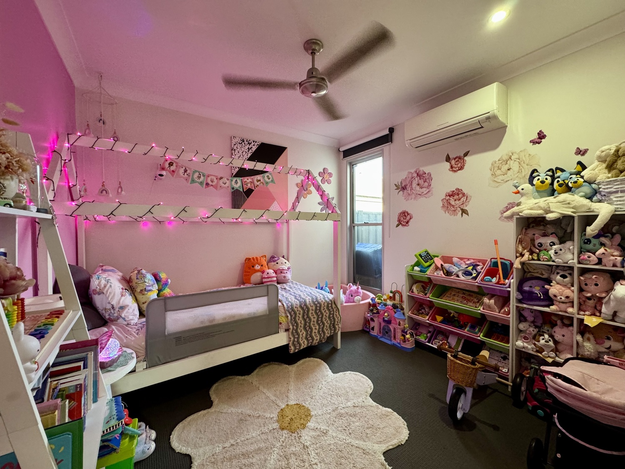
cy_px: 234
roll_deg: +0.5
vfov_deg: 85.7
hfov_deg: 102.1
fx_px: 253
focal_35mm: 14
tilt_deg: -1.3
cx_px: 312
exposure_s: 1/55
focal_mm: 2.22
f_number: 2.2
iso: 250
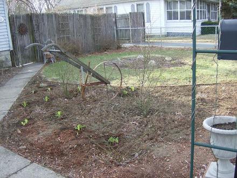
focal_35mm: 36
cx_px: 118
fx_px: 246
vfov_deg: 39.7
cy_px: 89
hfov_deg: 51.4
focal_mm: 6
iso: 100
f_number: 2.8
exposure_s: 1/130
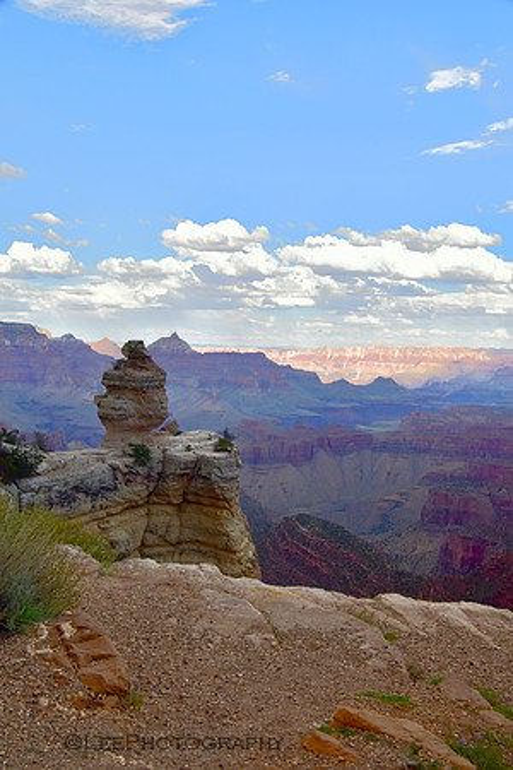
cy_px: 385
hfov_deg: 38.4
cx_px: 256
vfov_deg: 55.1
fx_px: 737
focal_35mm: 34
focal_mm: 23
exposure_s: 1/180
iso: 400
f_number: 9.5
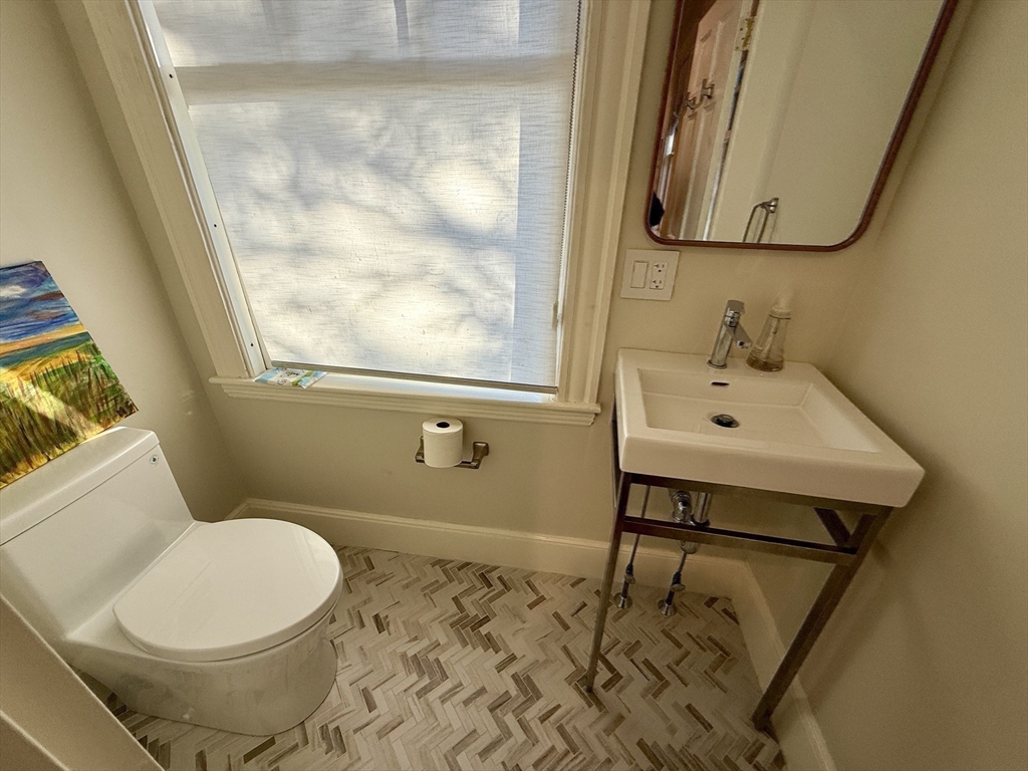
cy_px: 386
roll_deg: -0.5
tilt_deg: -27.9
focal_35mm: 14
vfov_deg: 85.7
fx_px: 416
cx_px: 514
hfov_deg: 102.1
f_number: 2.2
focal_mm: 2.22
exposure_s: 1/99
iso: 50
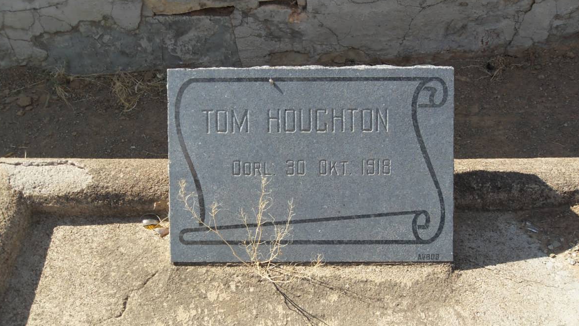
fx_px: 599
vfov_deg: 30.4
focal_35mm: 39
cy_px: 185
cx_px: 290
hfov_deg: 51.6
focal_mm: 6.3
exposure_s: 1/125
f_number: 8.2
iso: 80
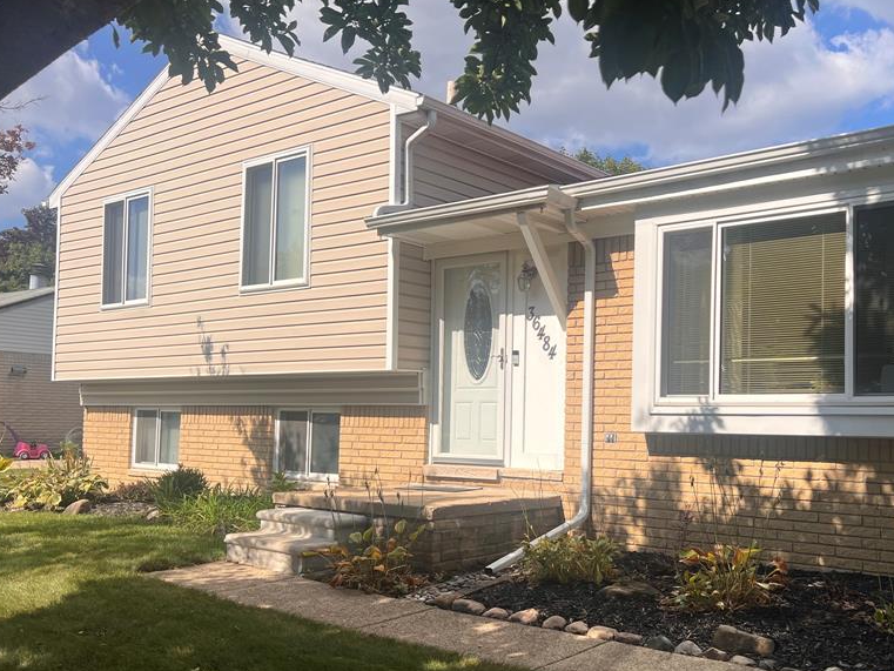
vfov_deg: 40.5
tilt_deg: +1.5
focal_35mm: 35
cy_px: 402
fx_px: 904
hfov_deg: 52.0
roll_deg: -1.7
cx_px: 567
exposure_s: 1/5076
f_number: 1.5
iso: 50
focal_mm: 5.7
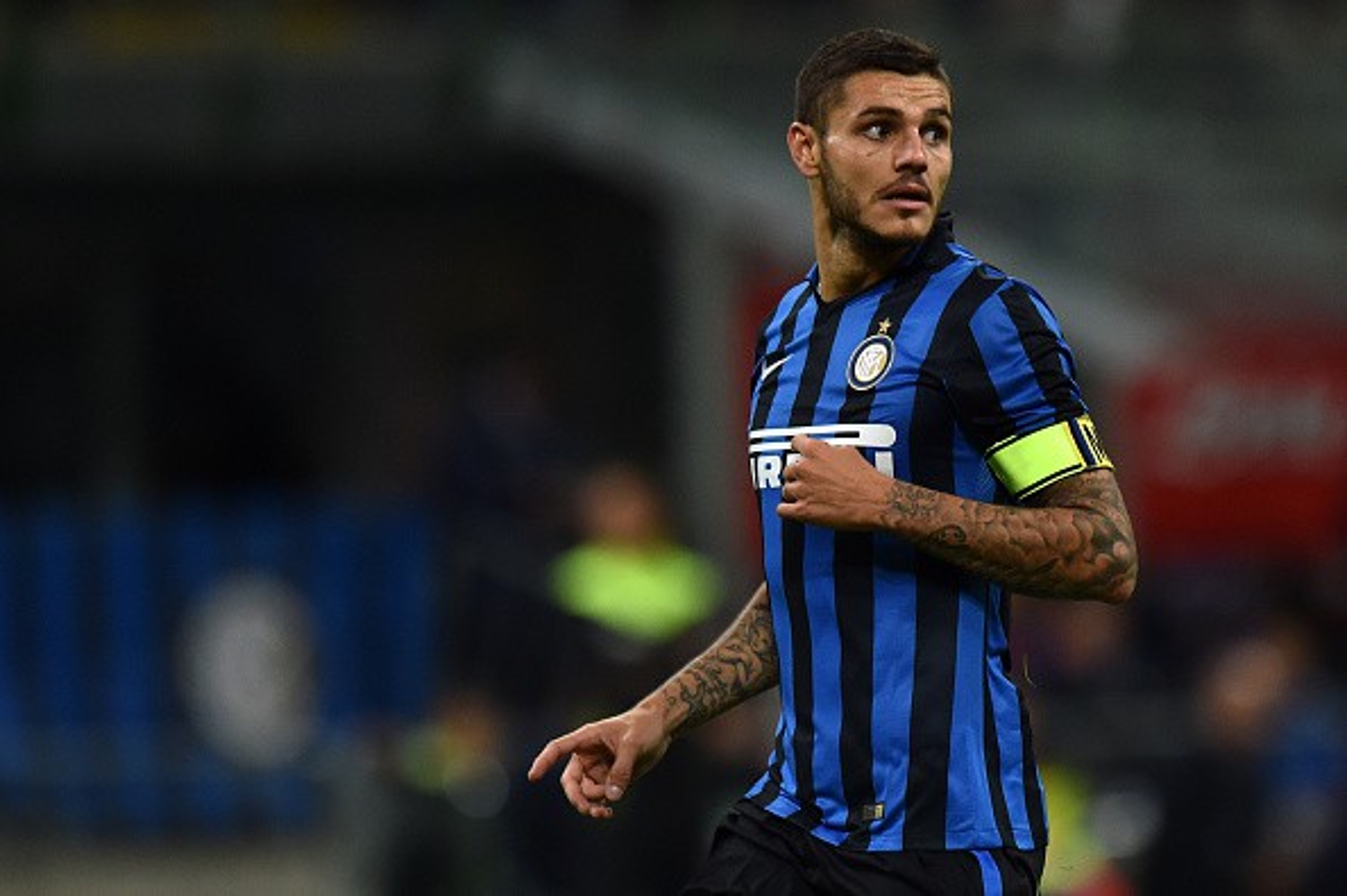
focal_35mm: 550
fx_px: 20562
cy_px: 448
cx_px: 674
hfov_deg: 3.8
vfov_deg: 2.5
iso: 2500
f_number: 4
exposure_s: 1/1250
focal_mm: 550
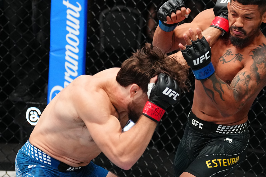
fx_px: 857
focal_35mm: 116
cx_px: 153
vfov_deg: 11.8
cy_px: 87
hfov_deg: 17.6
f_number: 2.8
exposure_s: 1/1250
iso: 5000
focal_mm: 92
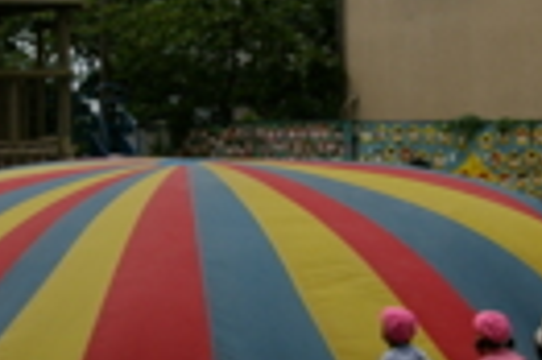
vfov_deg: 12.9
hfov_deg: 19.3
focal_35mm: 106
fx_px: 1587
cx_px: 186
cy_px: 93
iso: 200
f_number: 8
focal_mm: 23
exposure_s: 1/500
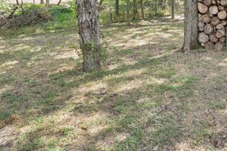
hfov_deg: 46.4
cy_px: -10
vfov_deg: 32.2
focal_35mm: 37
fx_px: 233
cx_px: 207
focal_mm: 16
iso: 200
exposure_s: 1/60
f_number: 8
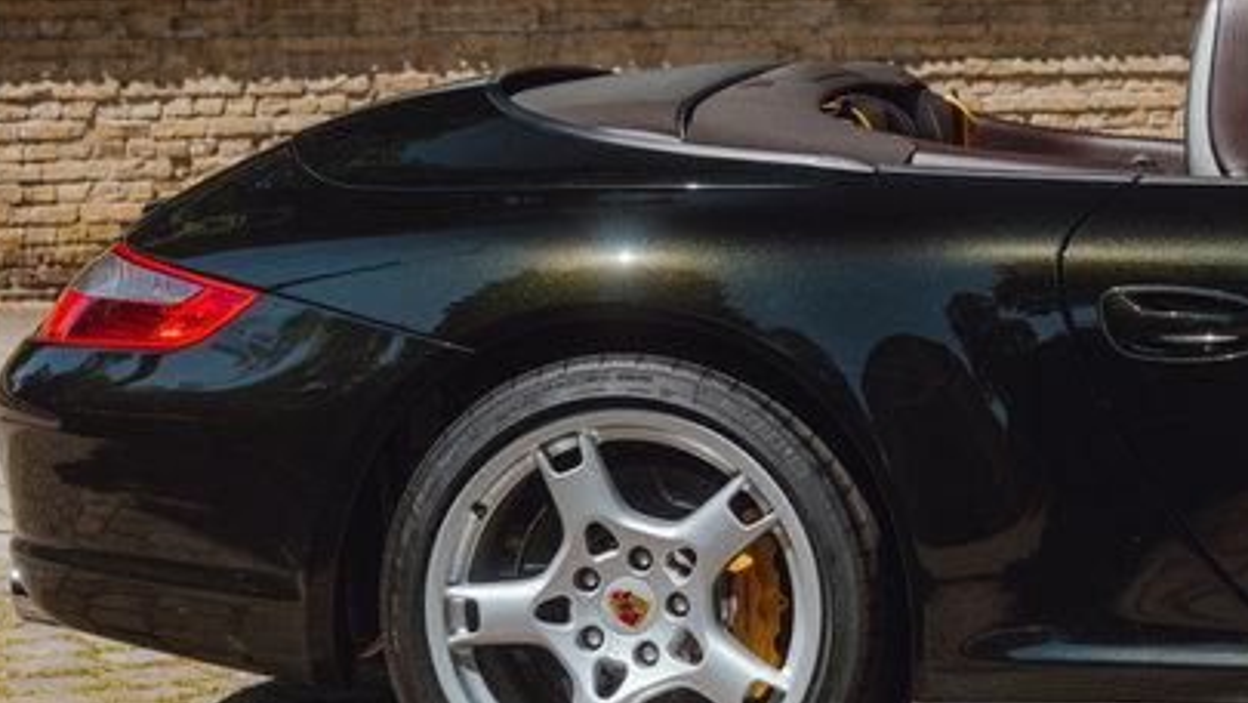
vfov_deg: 9.9
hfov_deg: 17.4
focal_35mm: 123
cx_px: 696
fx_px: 4071
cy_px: 285
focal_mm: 62
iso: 100
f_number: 5.6
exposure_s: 1/125
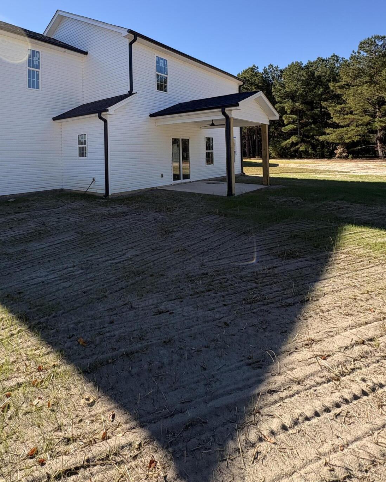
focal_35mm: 20
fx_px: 286
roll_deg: +1.0
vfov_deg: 76.6
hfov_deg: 65.9
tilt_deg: +2.3
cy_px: 144
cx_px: 123
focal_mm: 2.22
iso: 50
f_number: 2.2
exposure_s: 1/993
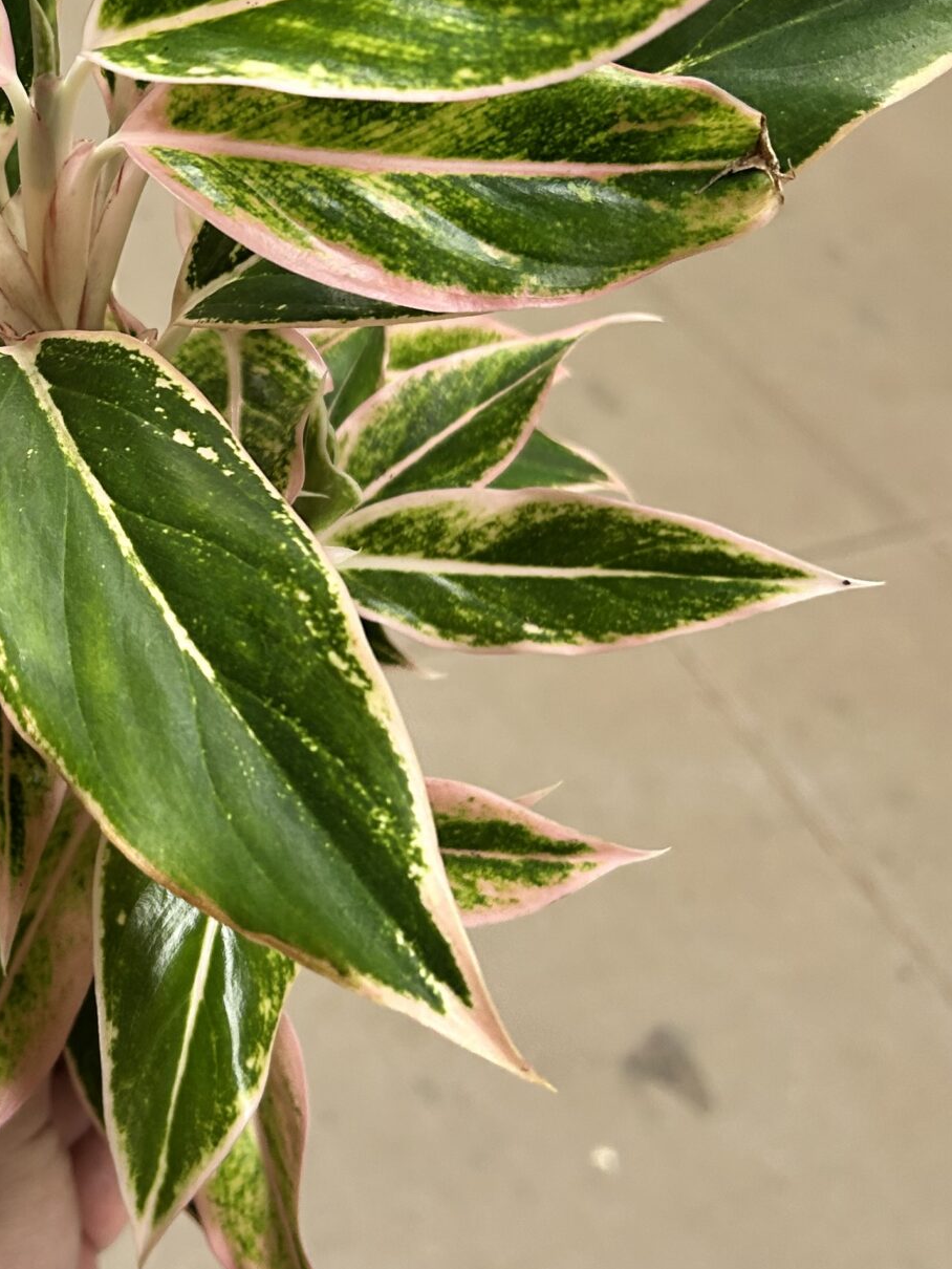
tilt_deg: -38.9
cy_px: 429
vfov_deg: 34.6
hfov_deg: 25.4
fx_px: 2016
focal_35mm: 55
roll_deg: +0.4
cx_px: 30
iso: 100
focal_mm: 5.7
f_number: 1.5
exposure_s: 1/121
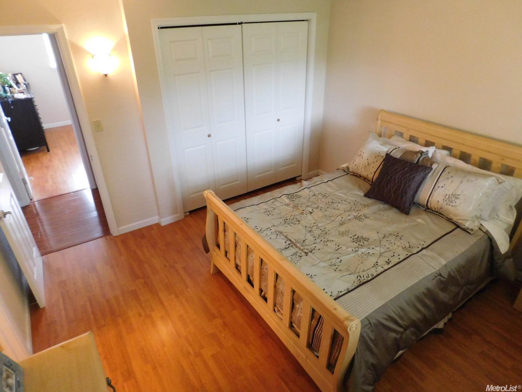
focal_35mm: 23
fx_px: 347
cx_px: 261
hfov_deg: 73.9
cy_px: 196
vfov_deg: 58.9
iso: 800
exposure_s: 1/40
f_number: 3
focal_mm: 4
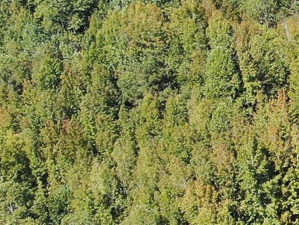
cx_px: 646
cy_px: 141
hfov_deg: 13.2
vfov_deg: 12.0
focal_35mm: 123
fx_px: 1063
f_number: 2.8
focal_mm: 4.39
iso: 100
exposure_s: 1/500
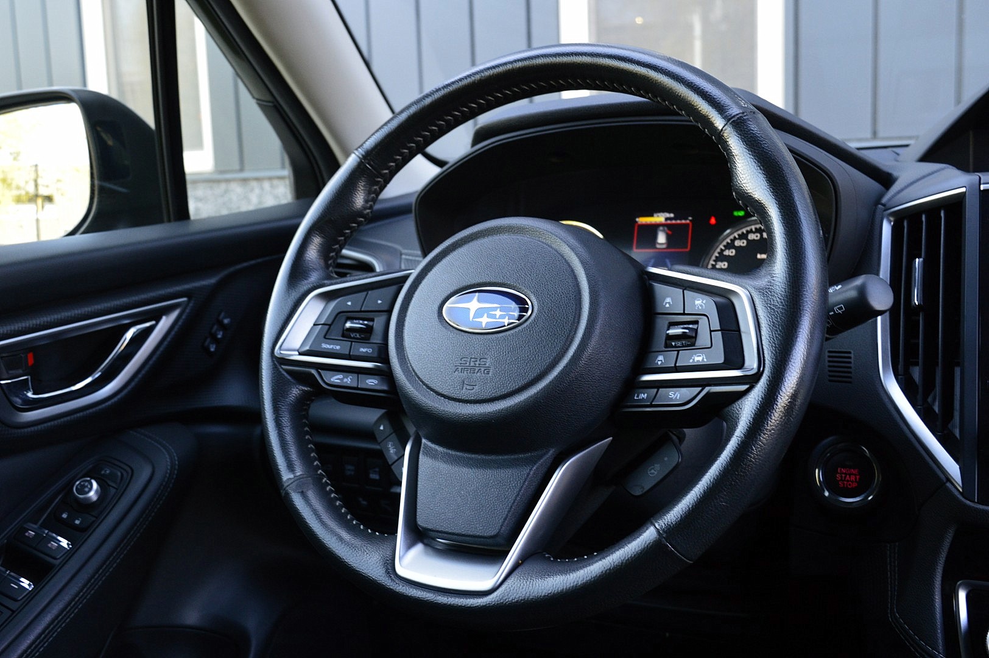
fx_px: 988
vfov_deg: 36.8
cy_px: 329
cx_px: 494
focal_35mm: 36
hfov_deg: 53.2
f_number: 6.3
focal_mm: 24
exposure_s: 1/60
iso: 800
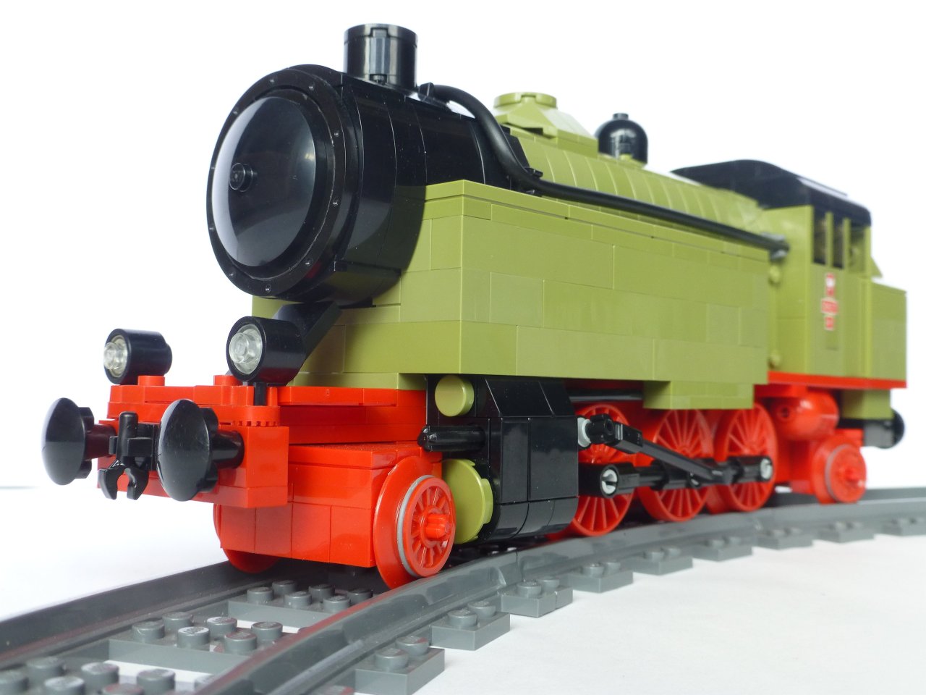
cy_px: 348
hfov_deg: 47.9
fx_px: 1043
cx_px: 463
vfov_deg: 36.8
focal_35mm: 39
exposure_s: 1/60
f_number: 3.9
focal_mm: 6.9
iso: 125
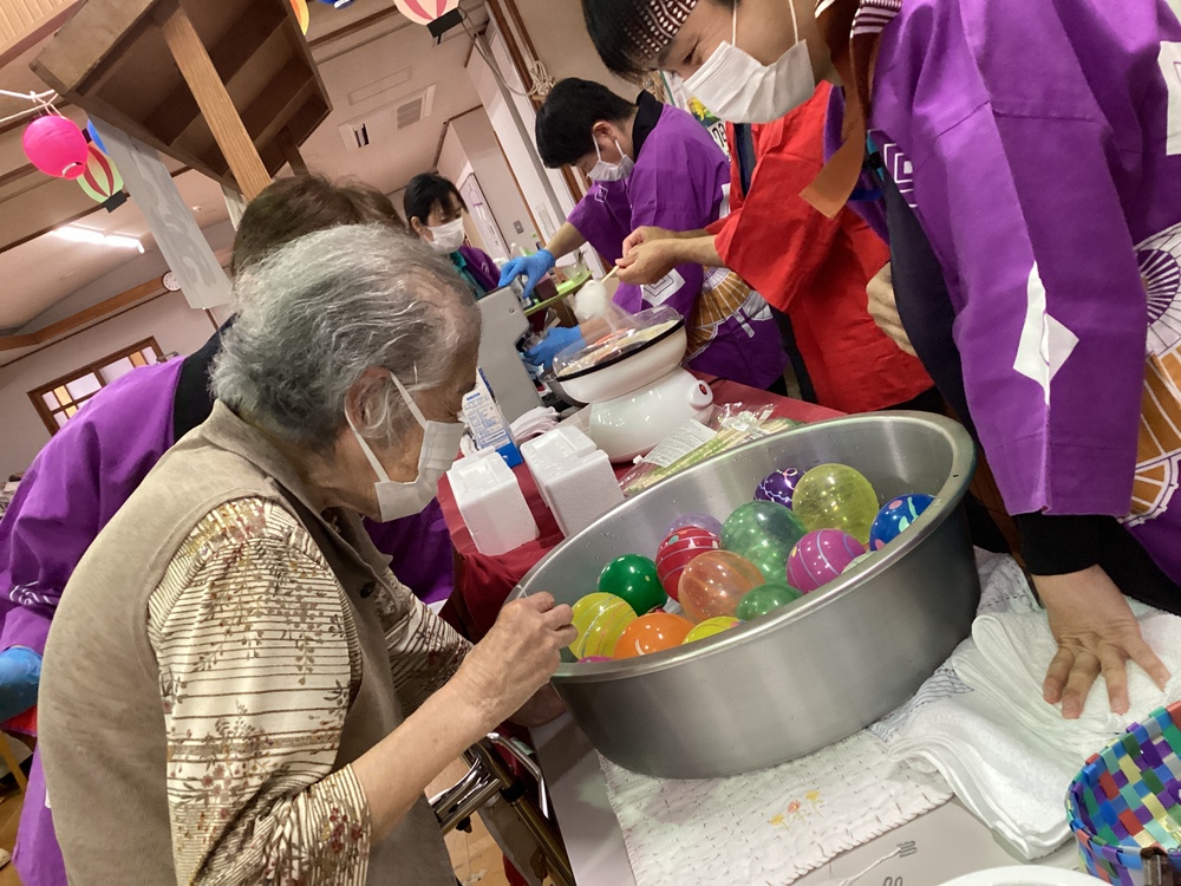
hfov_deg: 58.4
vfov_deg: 45.4
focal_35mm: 31
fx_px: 1058
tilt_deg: -12.3
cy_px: 443
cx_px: 590
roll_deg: +24.3
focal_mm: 3.3
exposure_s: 1/60
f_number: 2.4
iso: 400
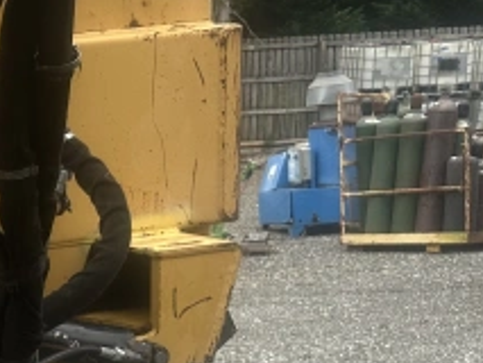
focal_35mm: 90
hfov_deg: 17.4
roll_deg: +1.7
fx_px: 1256
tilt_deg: -3.9
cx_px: -404
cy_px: 297
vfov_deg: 16.3
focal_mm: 6.86
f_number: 1.78
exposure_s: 1/1721
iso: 80
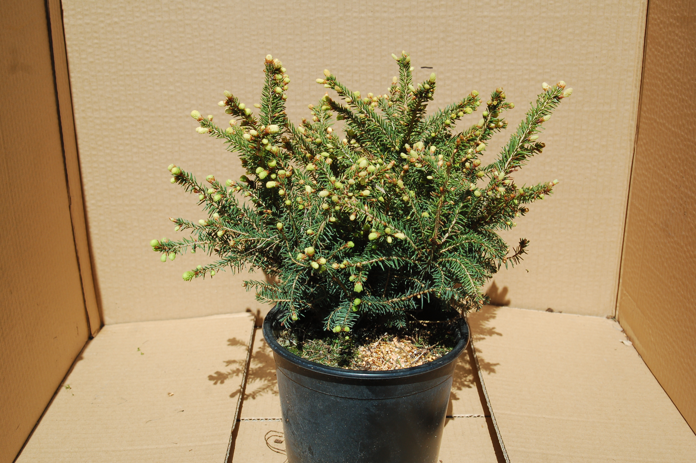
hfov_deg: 46.4
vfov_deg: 31.8
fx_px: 811
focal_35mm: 42
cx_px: 348
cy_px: 232
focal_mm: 28
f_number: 8
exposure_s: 1/250
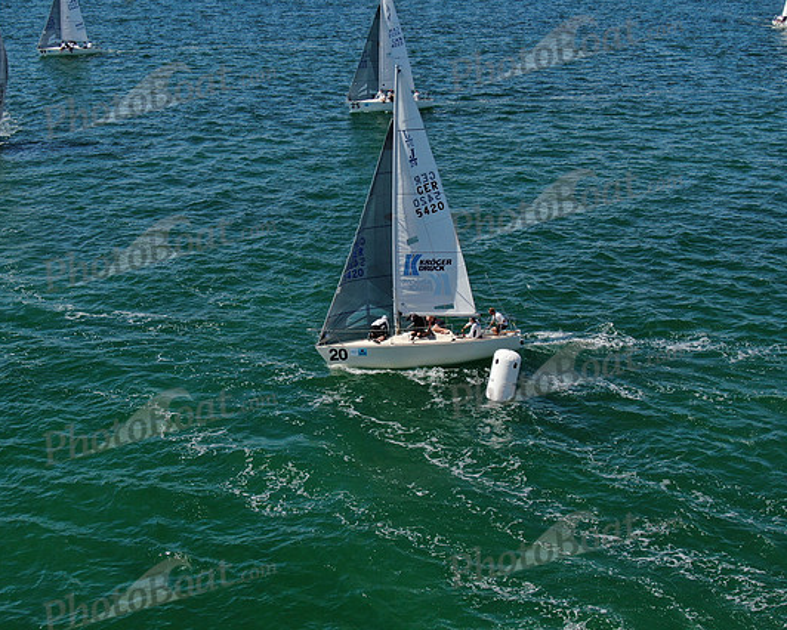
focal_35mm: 50
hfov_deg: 37.3
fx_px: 1165
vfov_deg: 30.3
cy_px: 313
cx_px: 364
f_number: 3.8
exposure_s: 1/1000
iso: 100
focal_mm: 8.42
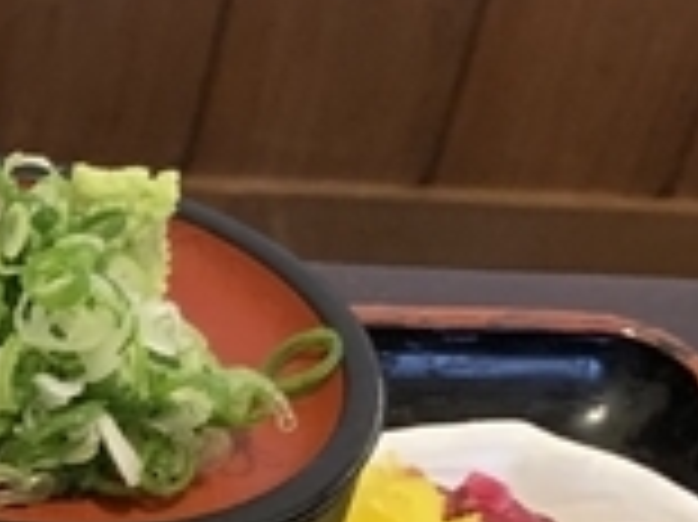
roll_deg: -3.2
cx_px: -563
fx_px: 2700
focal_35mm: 134
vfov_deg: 10.4
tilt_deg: -44.2
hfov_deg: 13.3
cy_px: 927
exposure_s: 1/40
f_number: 1.8
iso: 400
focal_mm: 4.25
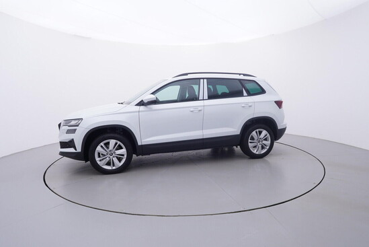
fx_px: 231
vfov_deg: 56.2
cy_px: 124
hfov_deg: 77.3
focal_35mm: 22
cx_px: 184
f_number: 5
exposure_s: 1/80
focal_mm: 15
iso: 200
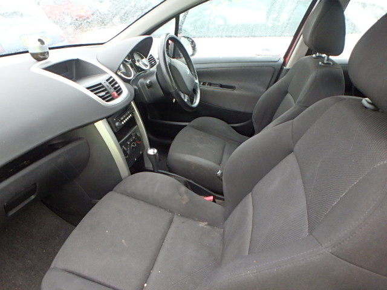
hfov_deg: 79.0
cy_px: 145
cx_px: 194
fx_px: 235
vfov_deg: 63.4
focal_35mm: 21
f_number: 3.5
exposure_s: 1/40
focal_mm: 3.7
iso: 200
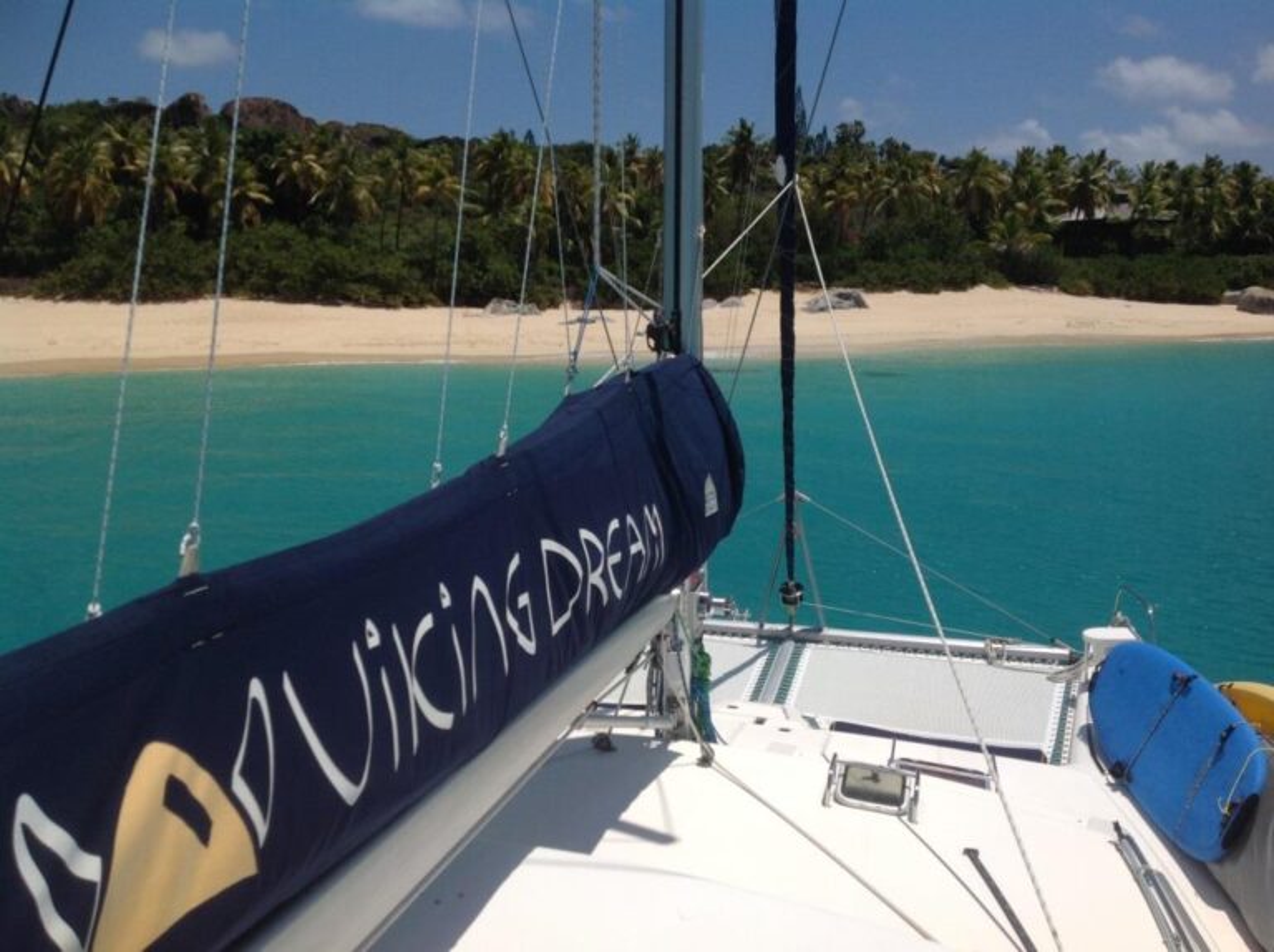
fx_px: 1287
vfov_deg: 40.6
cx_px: 637
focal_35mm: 35
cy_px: 476
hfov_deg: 52.7
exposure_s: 1/5051
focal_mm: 4.28
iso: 64
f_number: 2.4
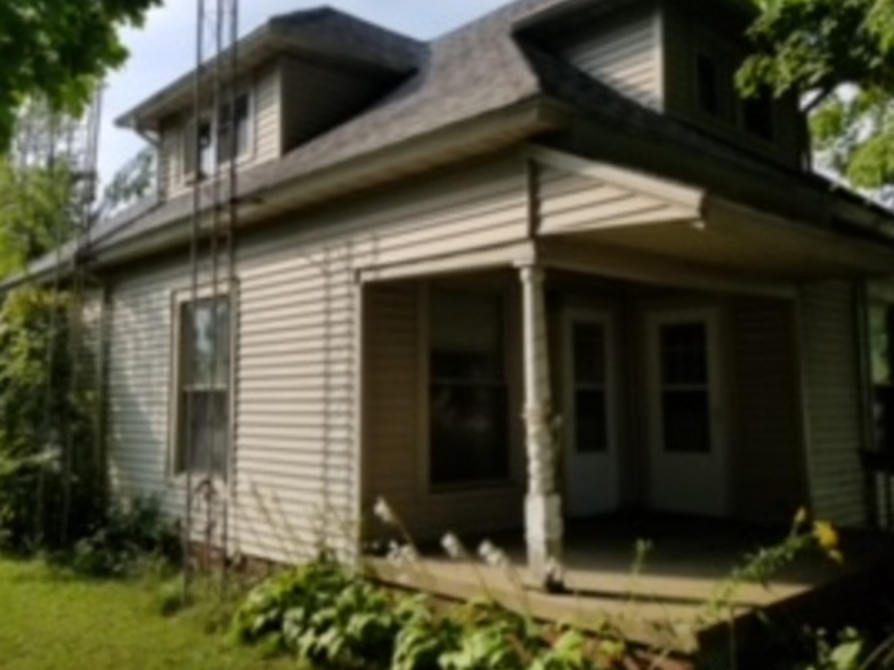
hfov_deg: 58.4
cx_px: 444
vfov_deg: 45.4
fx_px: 800
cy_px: 334
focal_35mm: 31
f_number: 1.7
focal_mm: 4.25
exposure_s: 1/2273
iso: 50
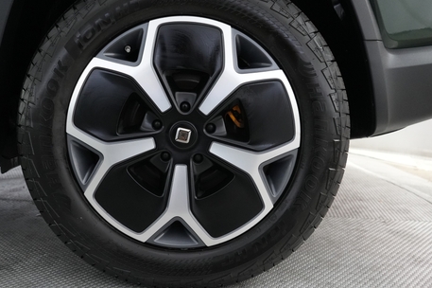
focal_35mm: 35
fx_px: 420
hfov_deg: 54.3
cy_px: 134
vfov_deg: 37.8
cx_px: 185
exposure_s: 1/160
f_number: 2.8
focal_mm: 25
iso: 4000
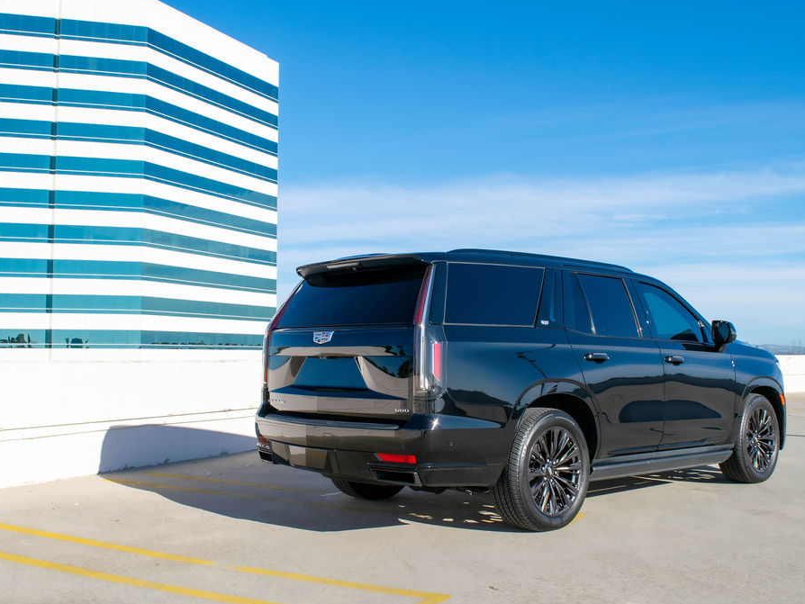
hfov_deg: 49.0
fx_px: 884
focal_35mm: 38
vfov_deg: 37.7
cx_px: 399
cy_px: 306
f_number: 11
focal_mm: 23
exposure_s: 1/500
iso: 200
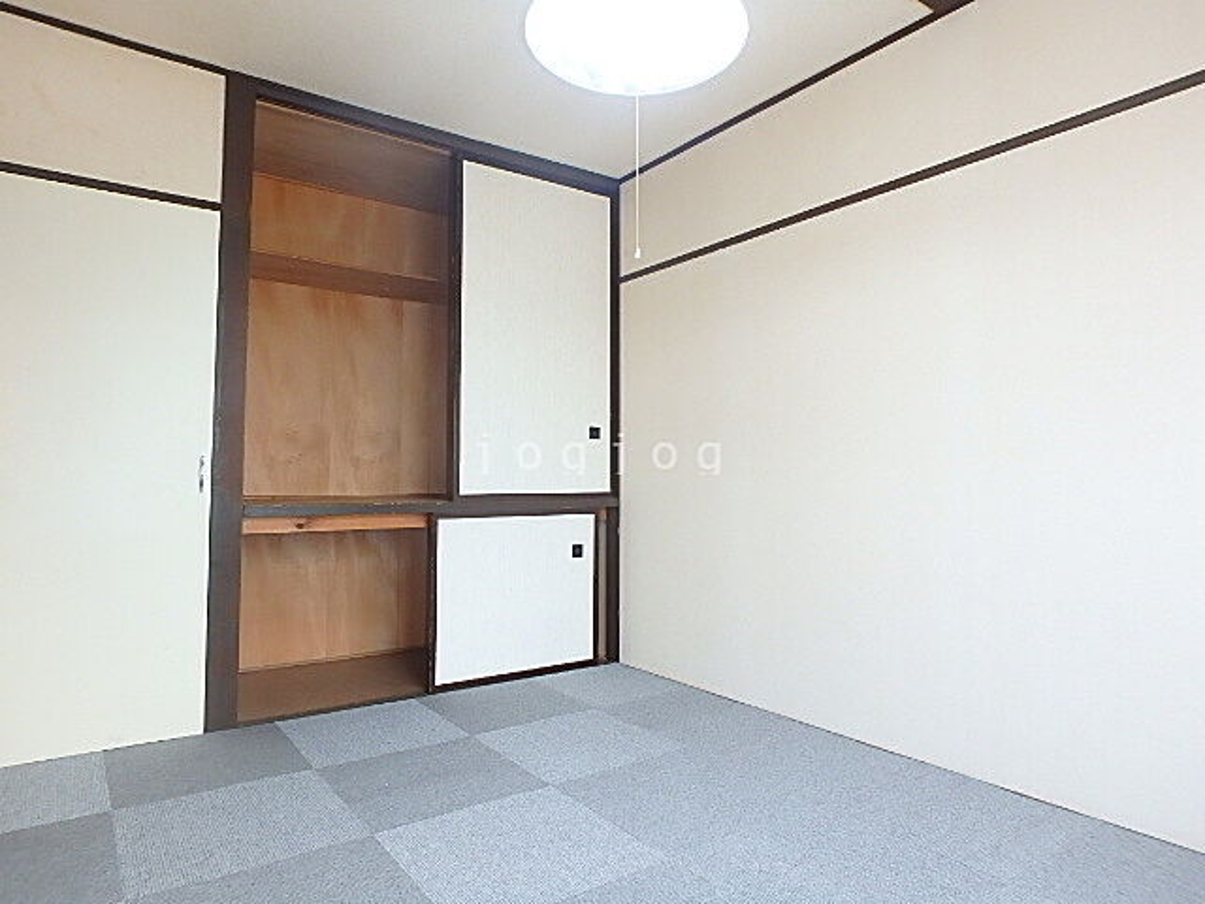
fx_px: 731
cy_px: 452
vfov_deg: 63.4
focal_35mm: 21
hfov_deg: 79.0
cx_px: 602
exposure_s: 1/30
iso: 320
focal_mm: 3.7
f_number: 3.5
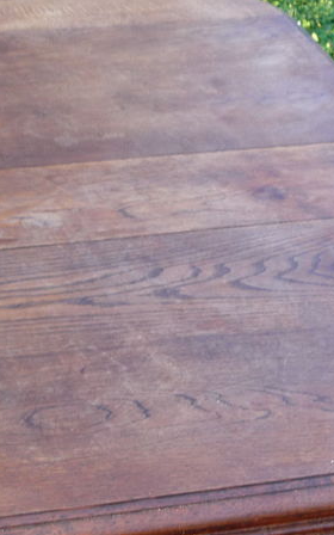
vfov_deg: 28.7
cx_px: 20
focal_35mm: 71
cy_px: 370
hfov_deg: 18.0
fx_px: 1034
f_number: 3.3
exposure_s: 1/30
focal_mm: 5.2
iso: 100
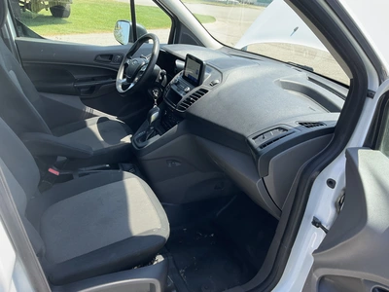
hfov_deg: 61.7
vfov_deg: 48.2
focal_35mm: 29
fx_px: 326
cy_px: 146
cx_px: 194
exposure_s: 1/284
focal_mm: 3
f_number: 1.8
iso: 25
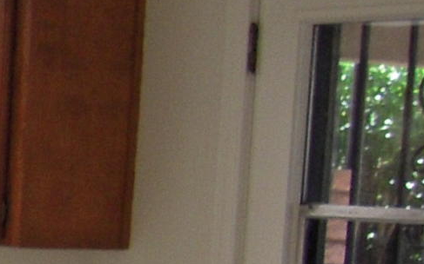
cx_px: -845
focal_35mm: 183
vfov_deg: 7.1
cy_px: 382
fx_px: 2114
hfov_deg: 9.2
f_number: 2.7
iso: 200
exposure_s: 1/30
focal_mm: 5
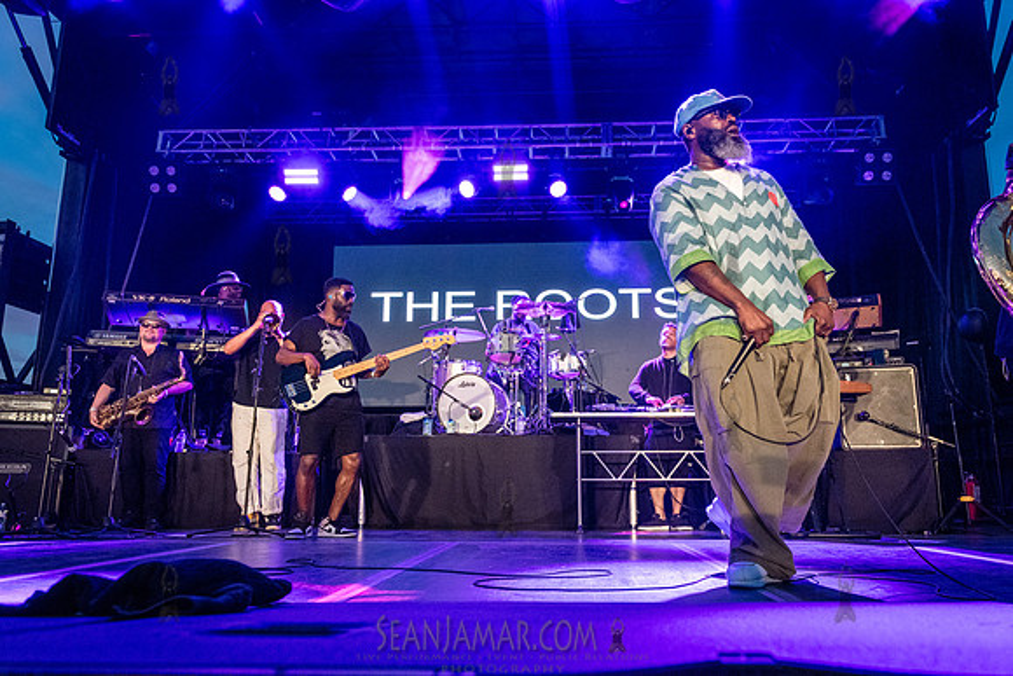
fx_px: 731
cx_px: 530
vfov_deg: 49.6
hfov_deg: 69.4
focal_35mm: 26
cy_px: 337
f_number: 4
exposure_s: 1/400
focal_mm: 24
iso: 5000
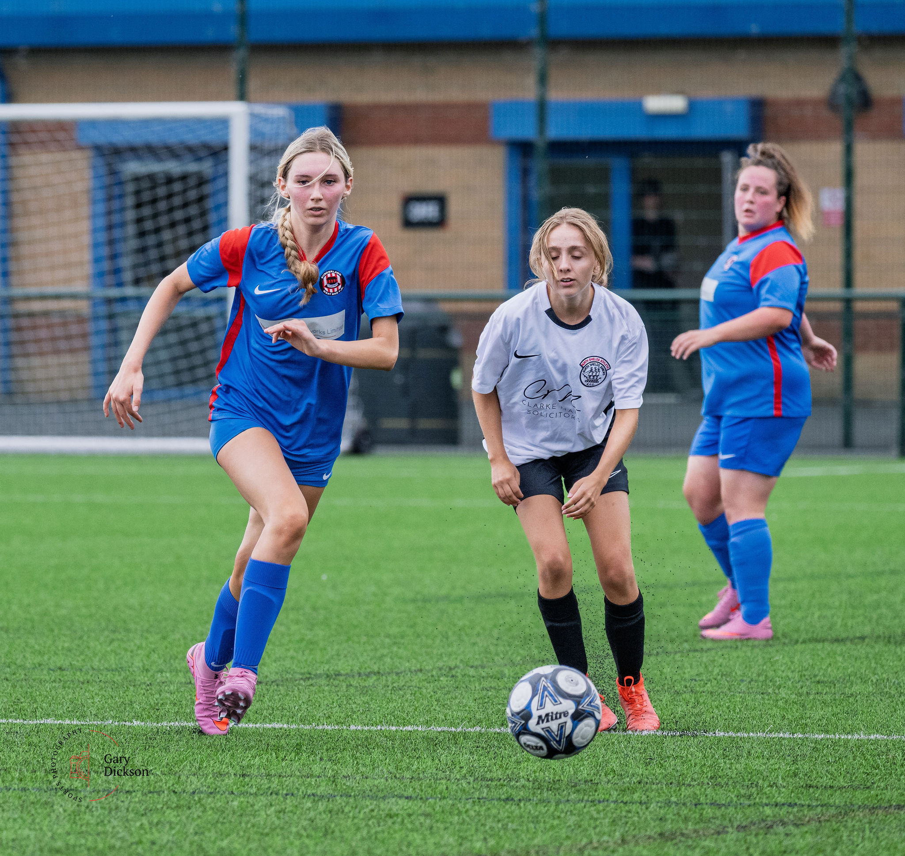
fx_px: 11746
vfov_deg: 4.2
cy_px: 279
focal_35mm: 408
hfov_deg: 4.4
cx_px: 213
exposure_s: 1/1600
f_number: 5
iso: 1000
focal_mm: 220
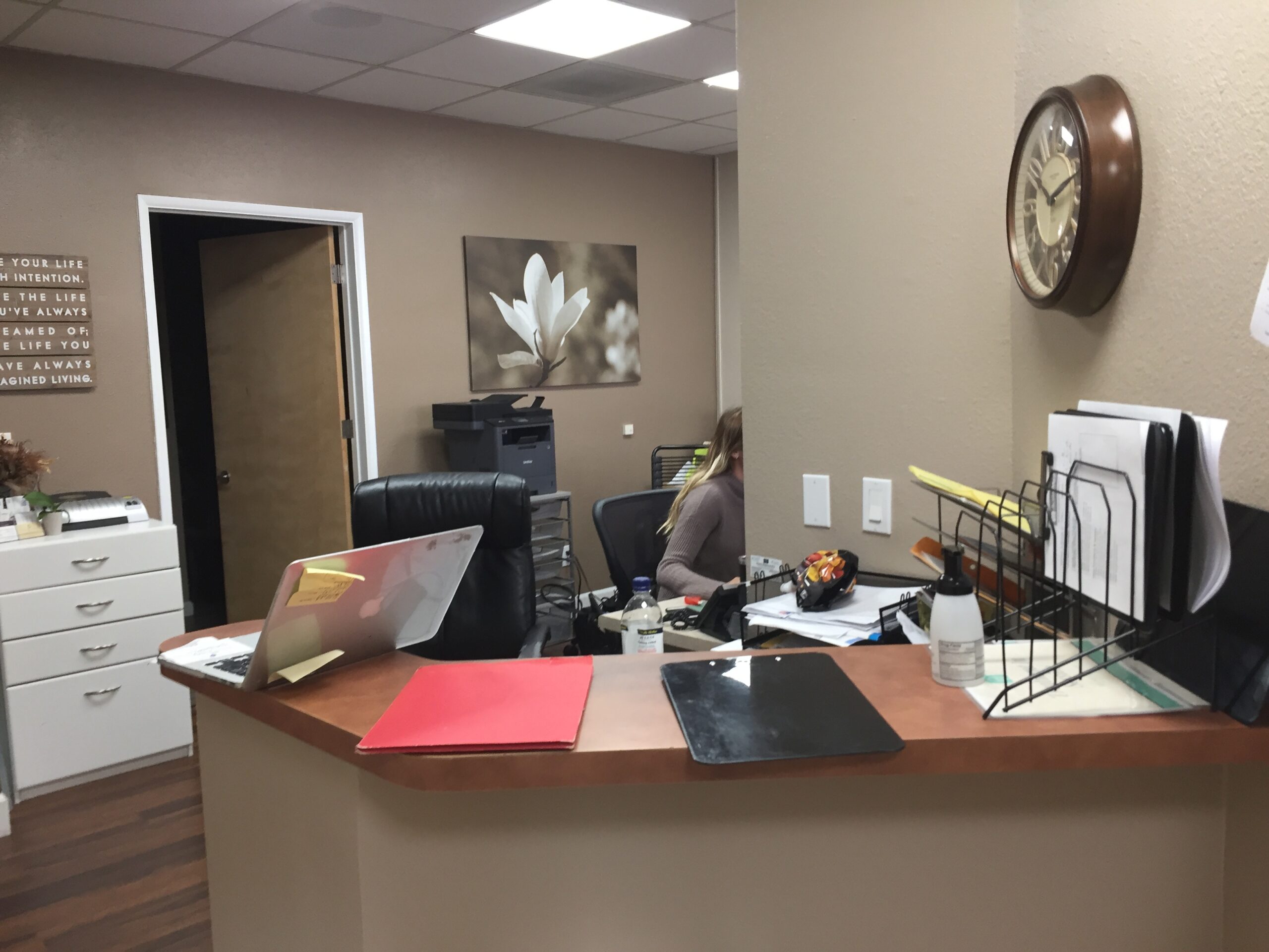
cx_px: 634
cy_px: 476
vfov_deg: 48.2
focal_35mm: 29
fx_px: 1063
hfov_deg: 61.7
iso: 64
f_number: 2.2
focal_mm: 4.15
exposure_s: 1/30
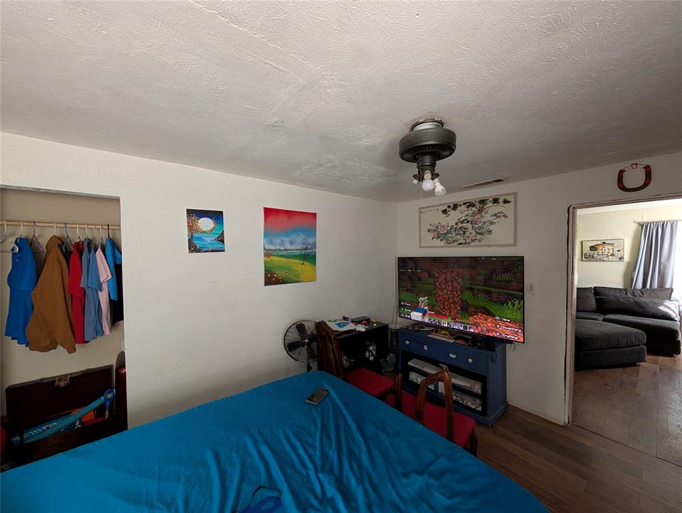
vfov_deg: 94.6
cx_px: 341
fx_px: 237
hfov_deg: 110.5
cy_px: 256
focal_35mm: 12
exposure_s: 1/37.7
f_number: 1.7
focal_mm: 2.02
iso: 96
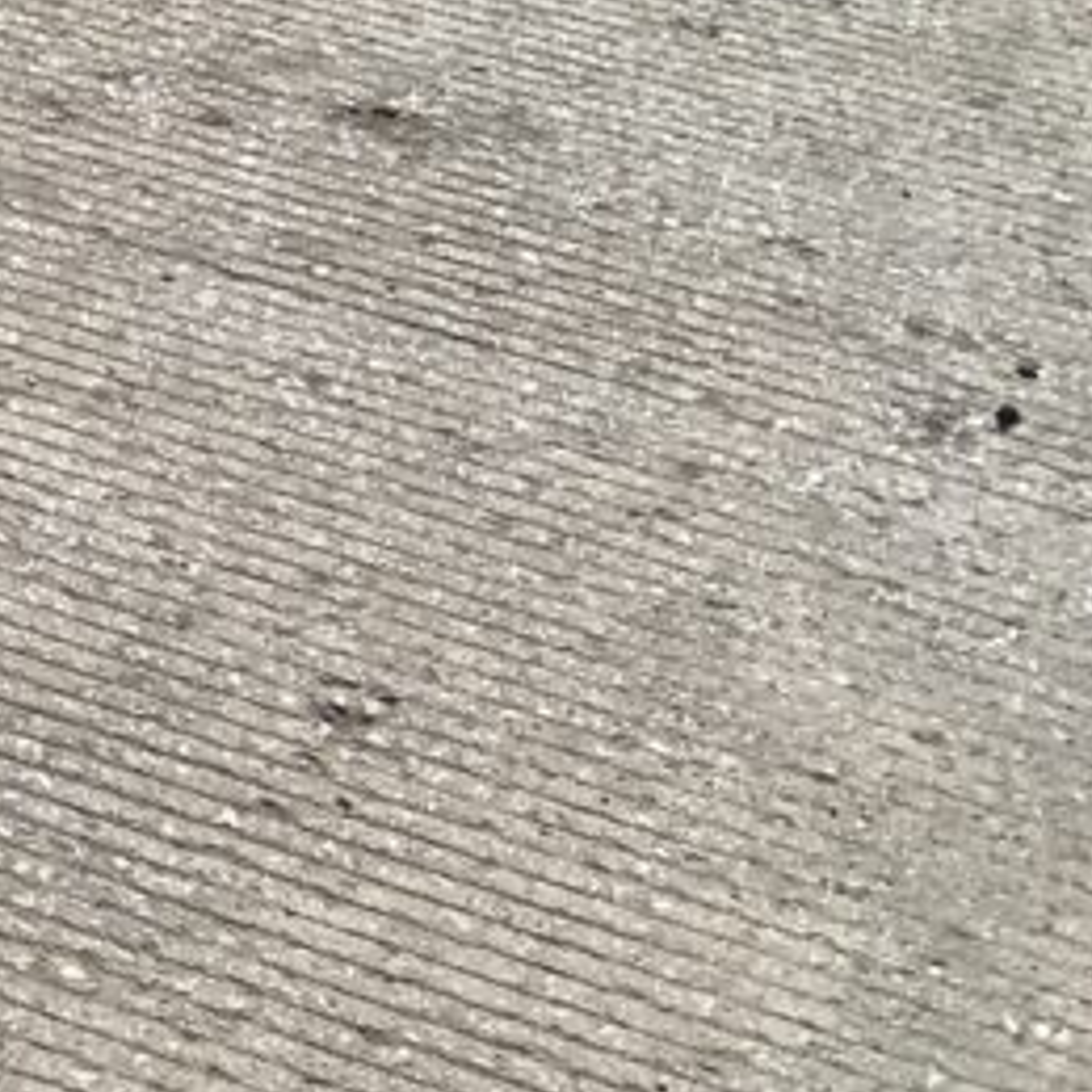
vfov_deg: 17.0
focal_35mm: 101
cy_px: 164
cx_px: -1050
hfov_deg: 14.5
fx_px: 3605
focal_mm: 3
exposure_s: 1/1912
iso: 20
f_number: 1.8
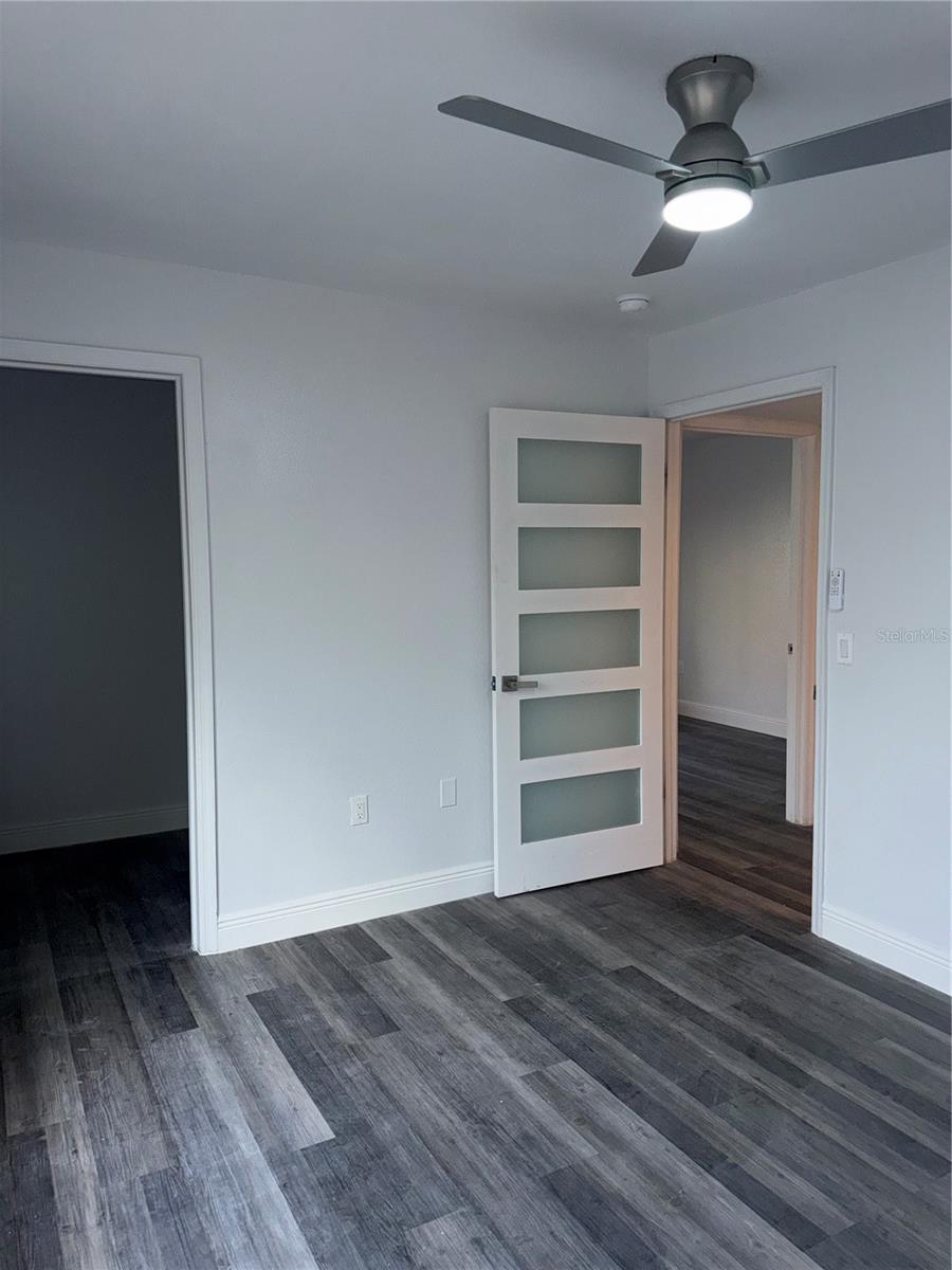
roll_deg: -0.5
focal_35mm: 24
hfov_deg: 56.8
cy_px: 635
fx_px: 880
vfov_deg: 71.6
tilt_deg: -4.5
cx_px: 476
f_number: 1.78
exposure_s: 1/280
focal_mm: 6.76
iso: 50
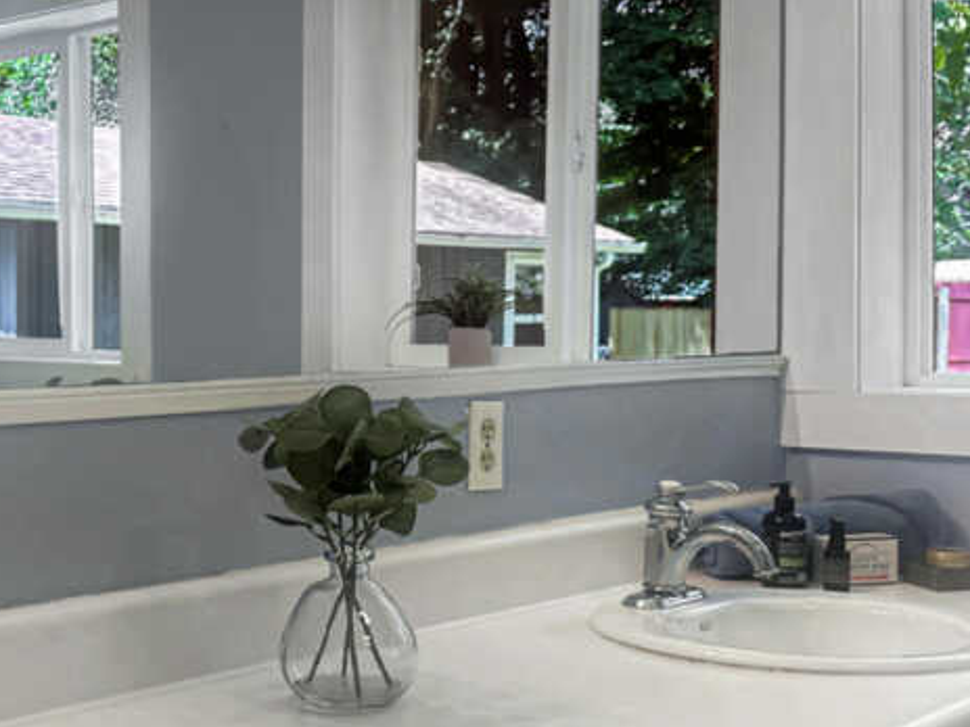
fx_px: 1485
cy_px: 497
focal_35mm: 53
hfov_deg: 35.7
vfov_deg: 27.3
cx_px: 301
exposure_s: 1/120
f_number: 1.78
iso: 80
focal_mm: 6.86
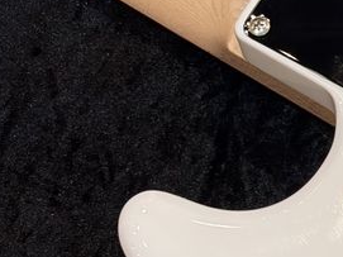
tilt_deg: -73.0
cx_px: 534
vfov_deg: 6.0
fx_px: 2436
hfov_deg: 7.9
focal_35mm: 246
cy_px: 205
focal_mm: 5.96
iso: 32
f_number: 1.6
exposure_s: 1/60
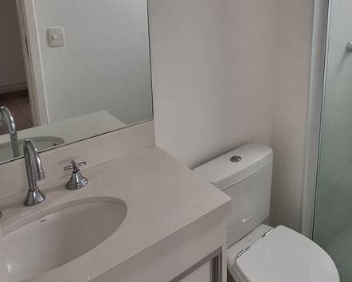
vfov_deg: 44.7
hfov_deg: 53.1
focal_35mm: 31
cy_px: 54
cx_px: 286
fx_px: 323
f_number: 2.2
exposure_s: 1/40
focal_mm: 1.74
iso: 50
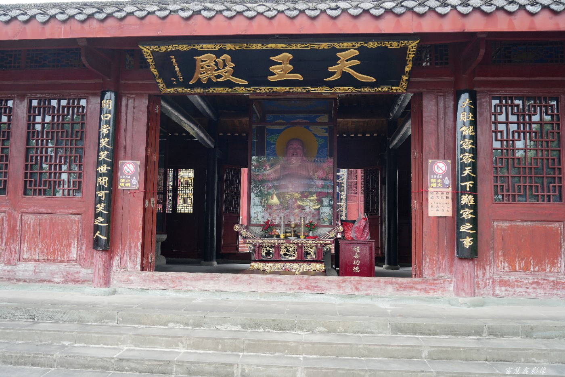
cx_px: 282
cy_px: 188
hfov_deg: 63.7
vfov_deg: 45.0
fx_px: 455
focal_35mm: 29
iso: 200
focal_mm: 29
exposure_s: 1/160
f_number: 4
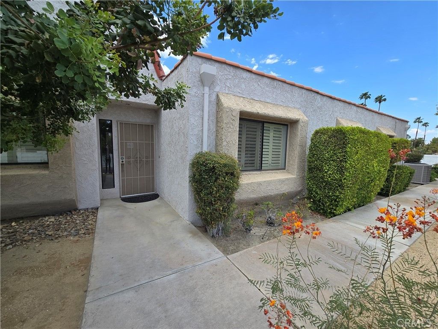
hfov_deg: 106.2
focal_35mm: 13
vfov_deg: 89.9
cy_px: 164
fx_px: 164
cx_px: 219
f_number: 2.2
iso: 50
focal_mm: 2.2
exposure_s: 1/1290
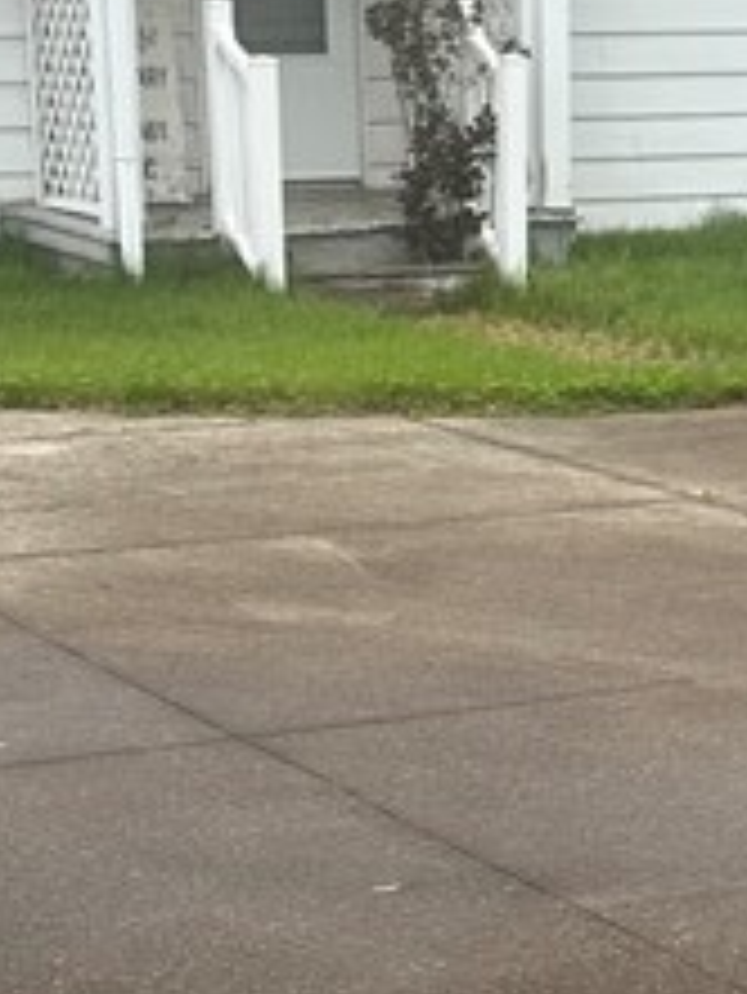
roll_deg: -1.0
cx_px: 554
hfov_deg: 13.3
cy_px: 1007
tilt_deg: -18.4
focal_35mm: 111
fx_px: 3191
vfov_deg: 17.3
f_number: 1.78
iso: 80
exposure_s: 1/797
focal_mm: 6.86
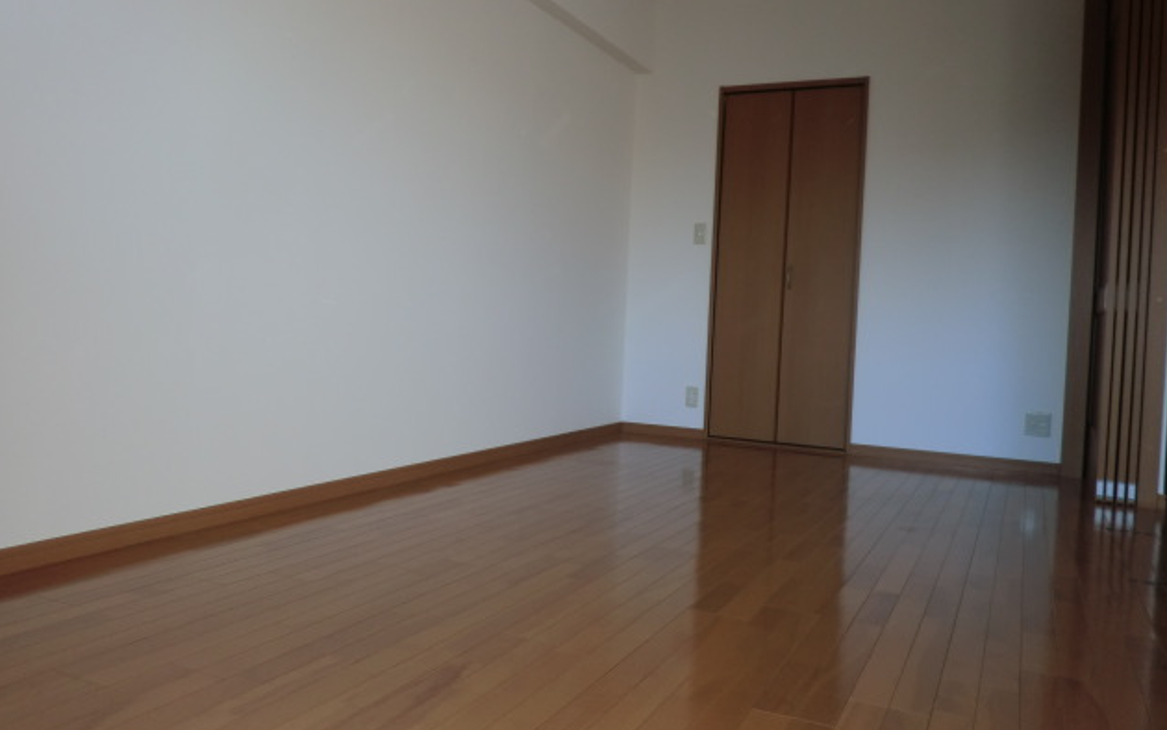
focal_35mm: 28
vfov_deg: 44.5
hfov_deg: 66.5
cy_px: 337
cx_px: 589
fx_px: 891
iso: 50
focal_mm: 4.7
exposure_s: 1/60
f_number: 2.8
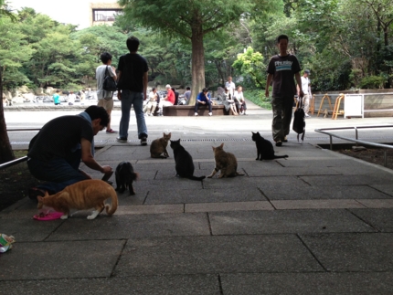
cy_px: 139
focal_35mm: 46
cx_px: 194
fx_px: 523
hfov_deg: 41.2
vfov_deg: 31.5
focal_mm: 4.13
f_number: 2.4
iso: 50
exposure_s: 1/120
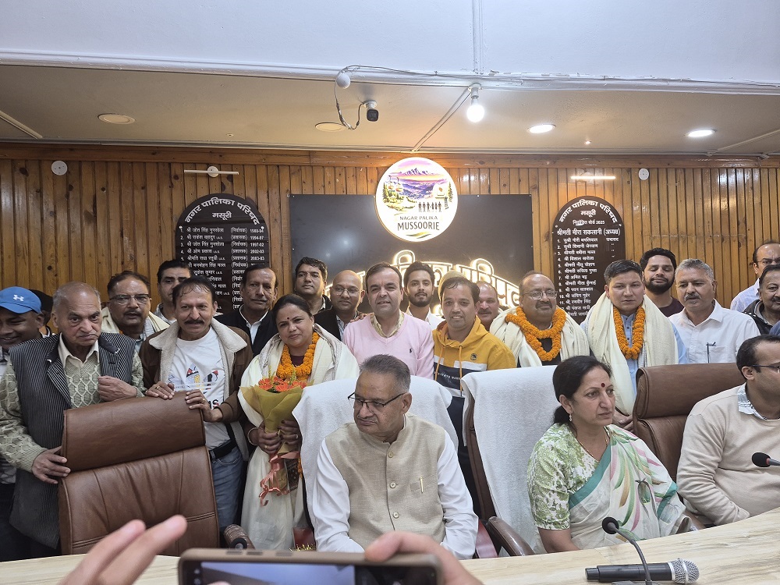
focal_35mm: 23
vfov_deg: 58.9
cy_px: 292
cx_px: 390
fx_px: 518
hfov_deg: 73.9
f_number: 1.8
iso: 64
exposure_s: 1/50
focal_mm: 5.4
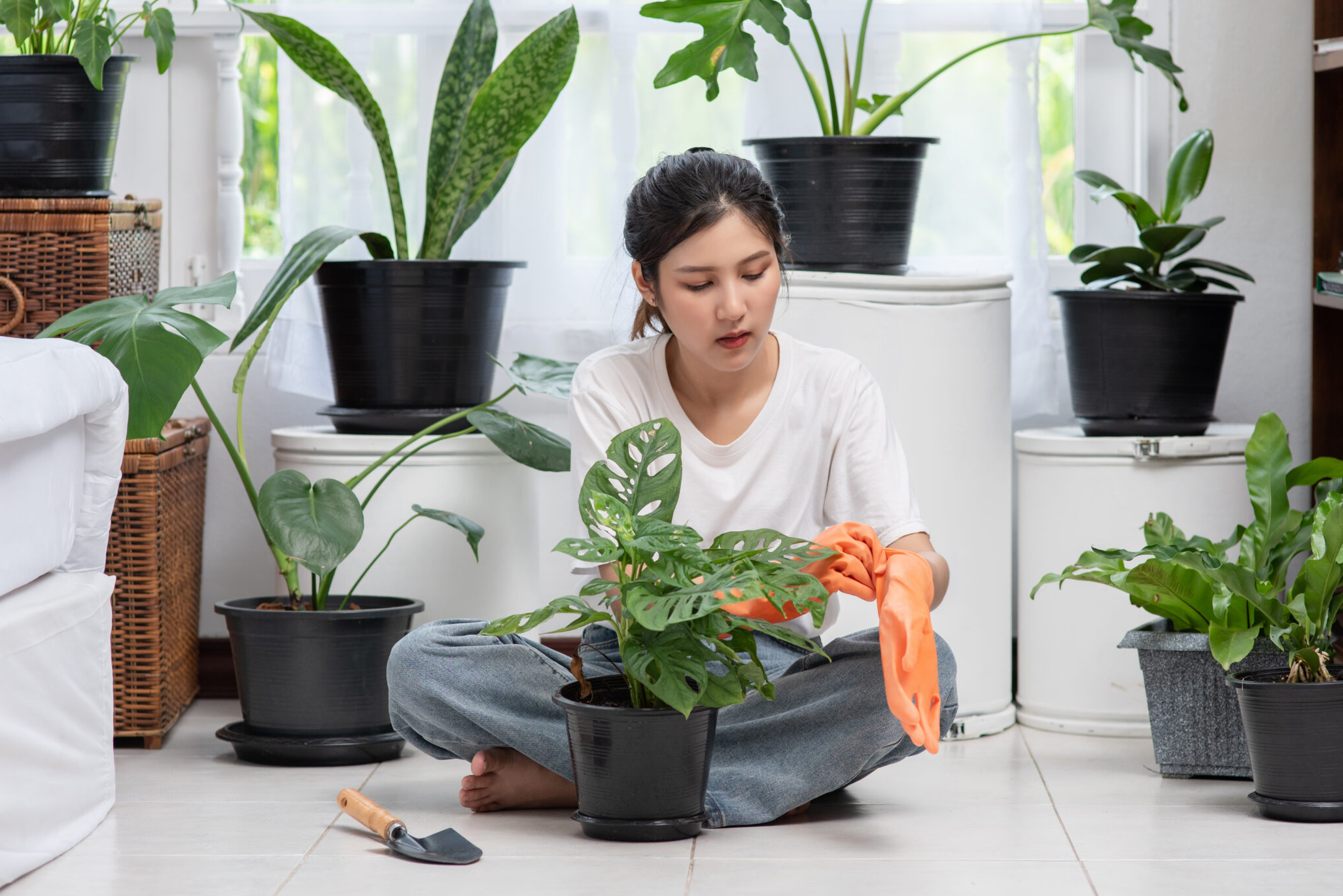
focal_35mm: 106
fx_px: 3955
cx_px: 672
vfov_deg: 12.9
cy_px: 352
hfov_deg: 19.3
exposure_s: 1/250
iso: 200
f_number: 2.8
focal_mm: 85
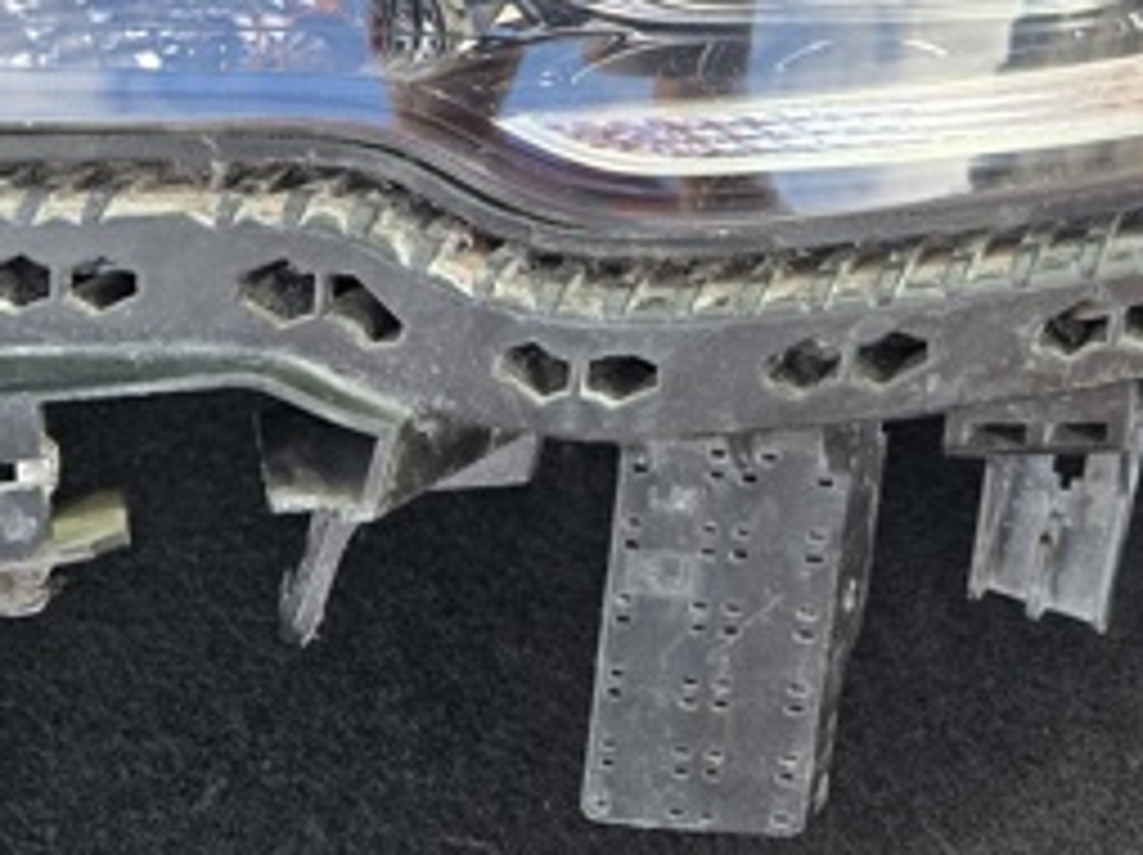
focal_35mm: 58
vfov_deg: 23.4
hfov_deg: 33.3
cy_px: -117
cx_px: 572
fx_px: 1913
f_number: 1.8
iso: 80
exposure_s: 1/707
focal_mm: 5.4
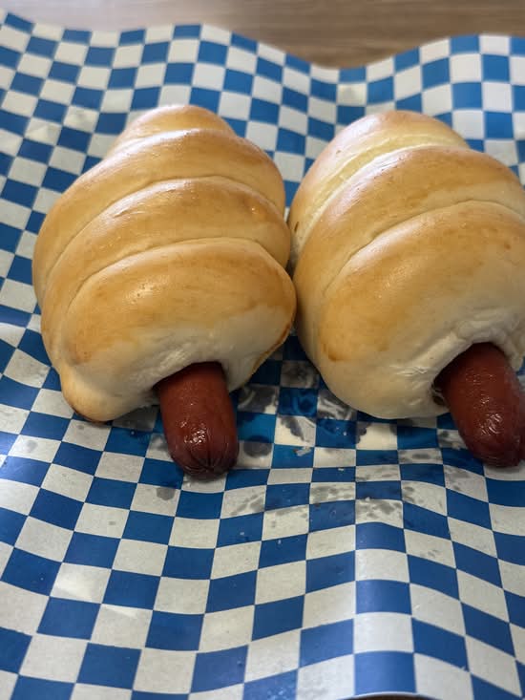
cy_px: 350
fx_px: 970
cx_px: 262
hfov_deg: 30.3
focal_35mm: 48
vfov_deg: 39.7
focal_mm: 6.76
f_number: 1.78
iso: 50
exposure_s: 1/60
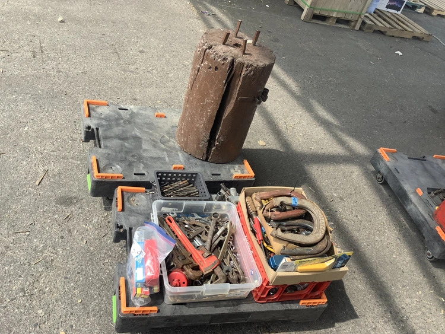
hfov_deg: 58.3
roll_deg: -17.7
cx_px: 222
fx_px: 399
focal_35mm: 31
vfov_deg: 45.5
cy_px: 167
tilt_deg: -38.1
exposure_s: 1/413
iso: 25
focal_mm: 3.3
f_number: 2.4
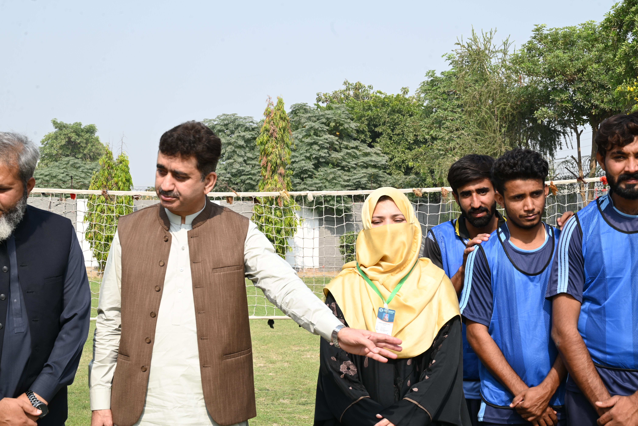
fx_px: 1099
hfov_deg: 32.4
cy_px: 213
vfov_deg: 21.9
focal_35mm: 62
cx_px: 319
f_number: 13
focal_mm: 62
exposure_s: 1/60
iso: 100
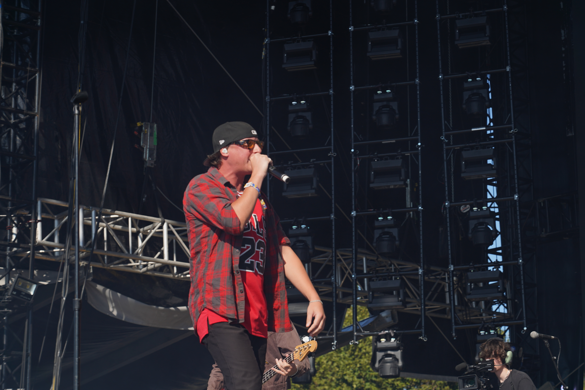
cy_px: 195
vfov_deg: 13.0
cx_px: 292
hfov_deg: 19.5
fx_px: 1706
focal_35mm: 105
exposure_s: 1/400
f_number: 7.1
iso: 100
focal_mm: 105
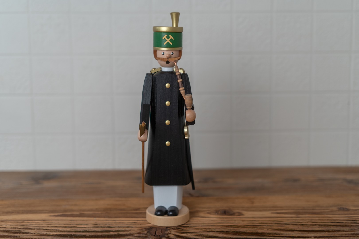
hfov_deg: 39.6
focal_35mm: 50
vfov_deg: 27.0
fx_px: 499
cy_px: 120
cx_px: 180
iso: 200
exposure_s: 1/320
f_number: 2.2
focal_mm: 50
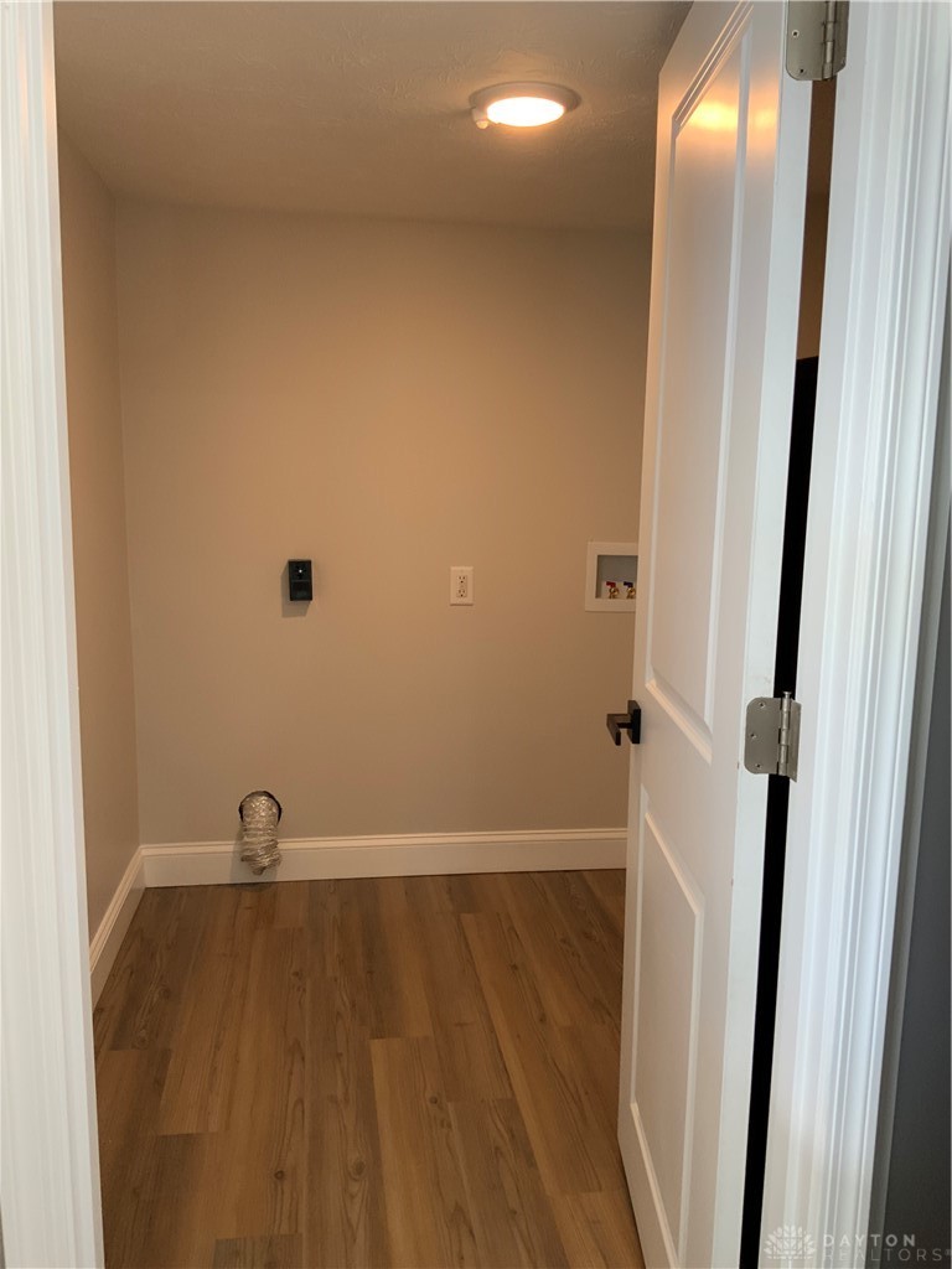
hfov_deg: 48.2
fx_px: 1063
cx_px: 476
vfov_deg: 61.7
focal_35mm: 29
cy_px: 634
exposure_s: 1/60
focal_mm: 3
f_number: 1.8
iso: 50
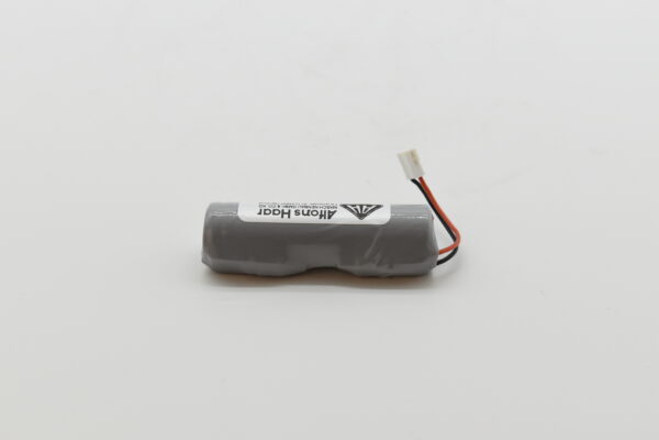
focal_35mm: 82
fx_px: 1510
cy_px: 220
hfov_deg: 24.6
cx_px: 330
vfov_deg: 16.6
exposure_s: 1/1600
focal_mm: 55
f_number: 8
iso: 1600
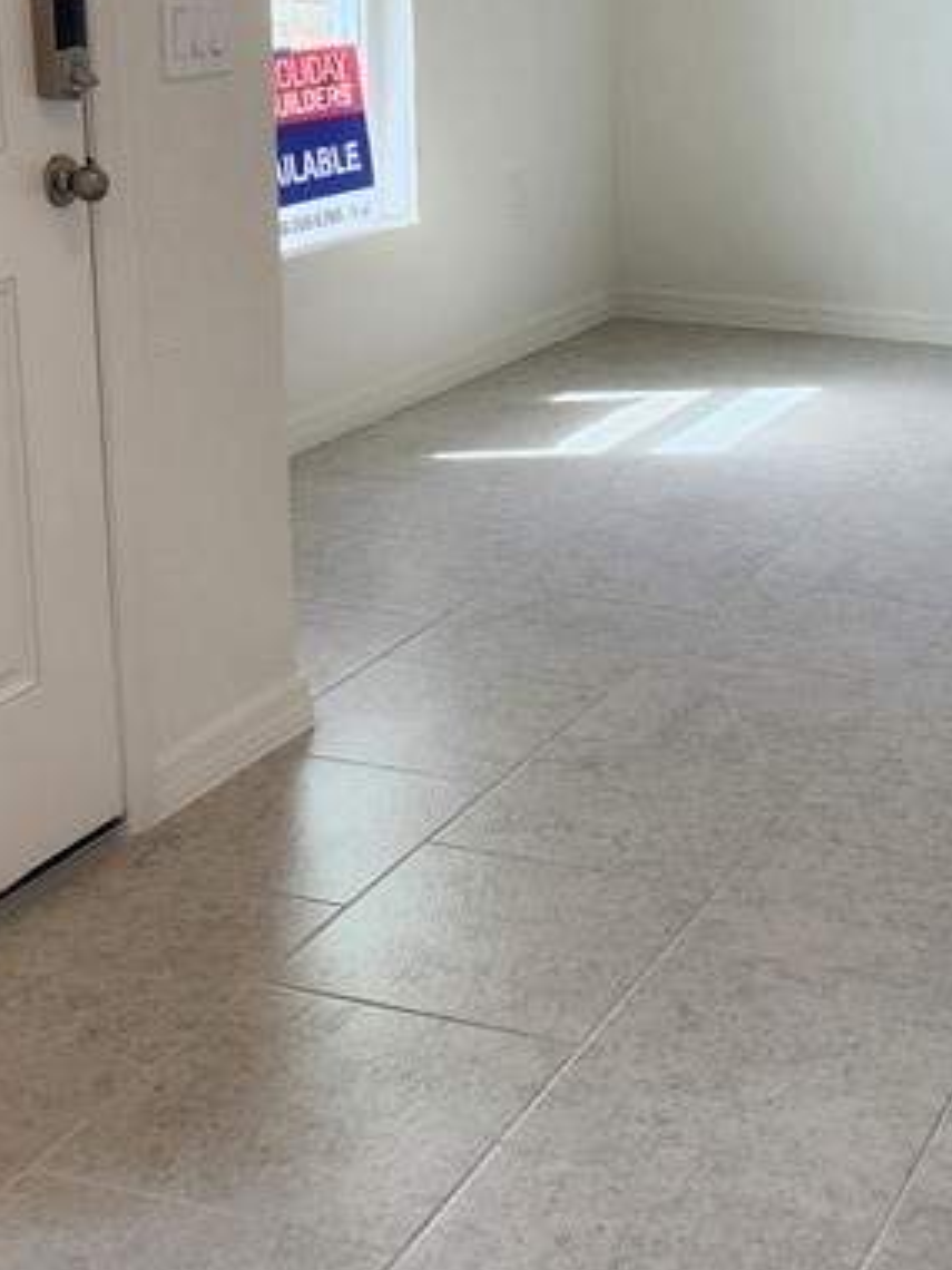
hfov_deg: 23.3
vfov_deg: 31.1
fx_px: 2273
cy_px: 495
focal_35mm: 62
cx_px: 768
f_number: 1.8
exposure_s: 1/120
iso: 40
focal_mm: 5.4
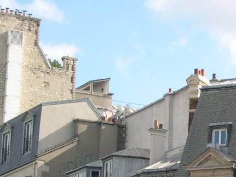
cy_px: 184
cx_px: 246
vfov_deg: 8.1
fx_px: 1247
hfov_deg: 10.7
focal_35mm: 183
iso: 100
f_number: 4
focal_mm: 16.3
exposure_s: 1/360
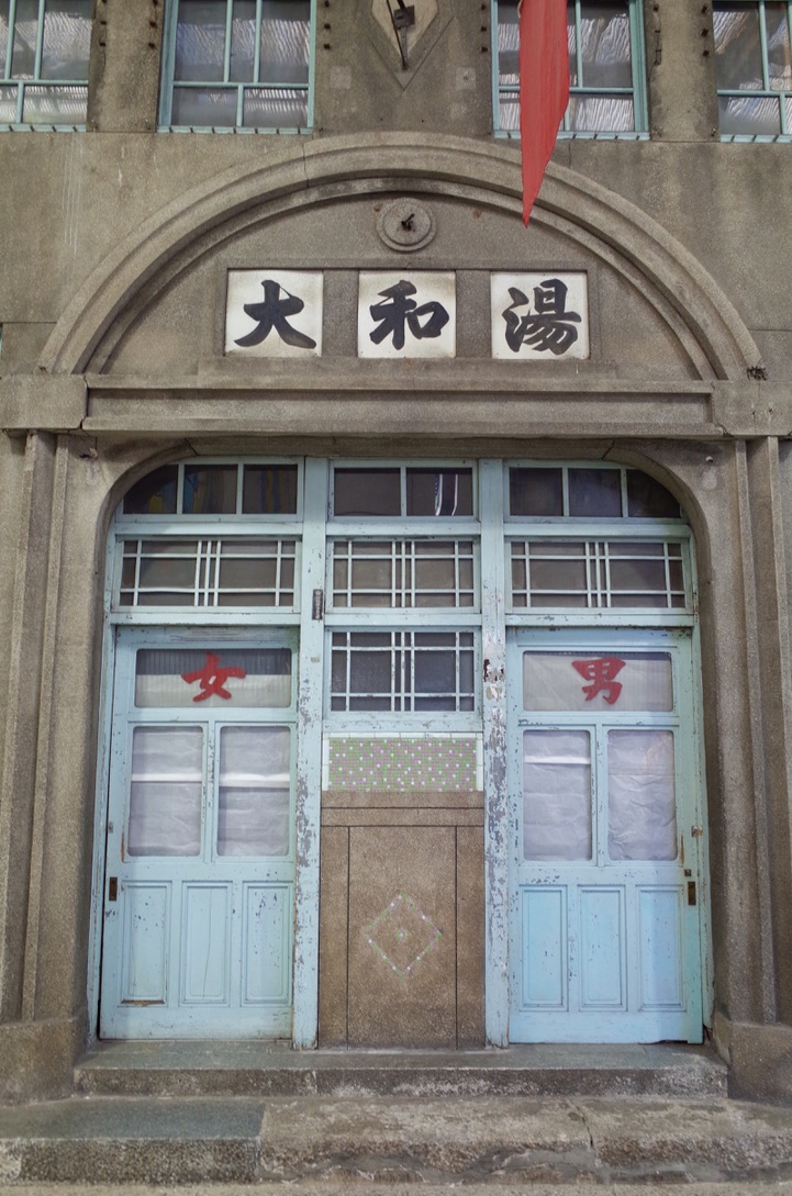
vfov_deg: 65.6
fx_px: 928
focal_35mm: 28
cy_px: 598
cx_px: 396
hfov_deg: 46.2
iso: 500
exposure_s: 1/40
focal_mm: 18.3
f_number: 2.8
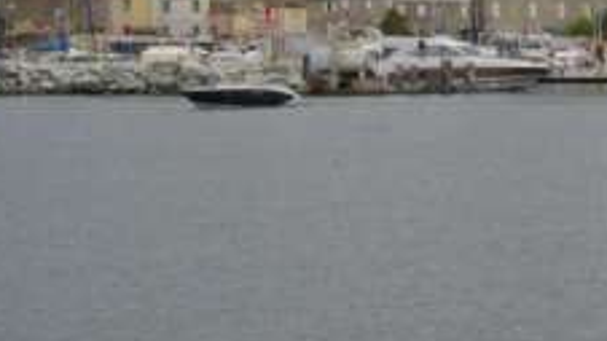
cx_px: 607
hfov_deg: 8.3
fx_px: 4184
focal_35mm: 260
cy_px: -177
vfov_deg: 4.6
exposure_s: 1/125
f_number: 22
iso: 900
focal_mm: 70
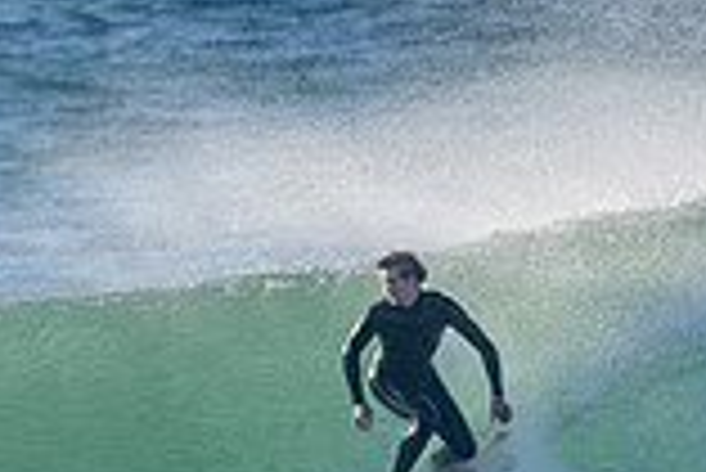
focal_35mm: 2398
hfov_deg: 0.9
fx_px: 47070
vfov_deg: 0.6
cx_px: 180
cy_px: 355
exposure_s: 1/1250
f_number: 5.6
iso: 160
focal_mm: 500
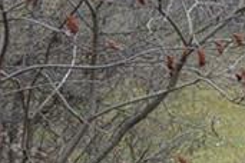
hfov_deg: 7.8
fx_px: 1586
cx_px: 709
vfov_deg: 5.8
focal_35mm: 233
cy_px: -122
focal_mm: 26
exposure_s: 1/125
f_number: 5.6
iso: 320
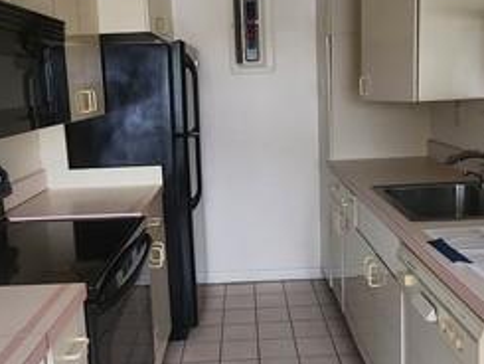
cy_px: 158
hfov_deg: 53.9
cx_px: 247
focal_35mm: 34
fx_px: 476
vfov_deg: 41.7
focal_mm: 2.2
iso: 200
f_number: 2.2
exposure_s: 1/50
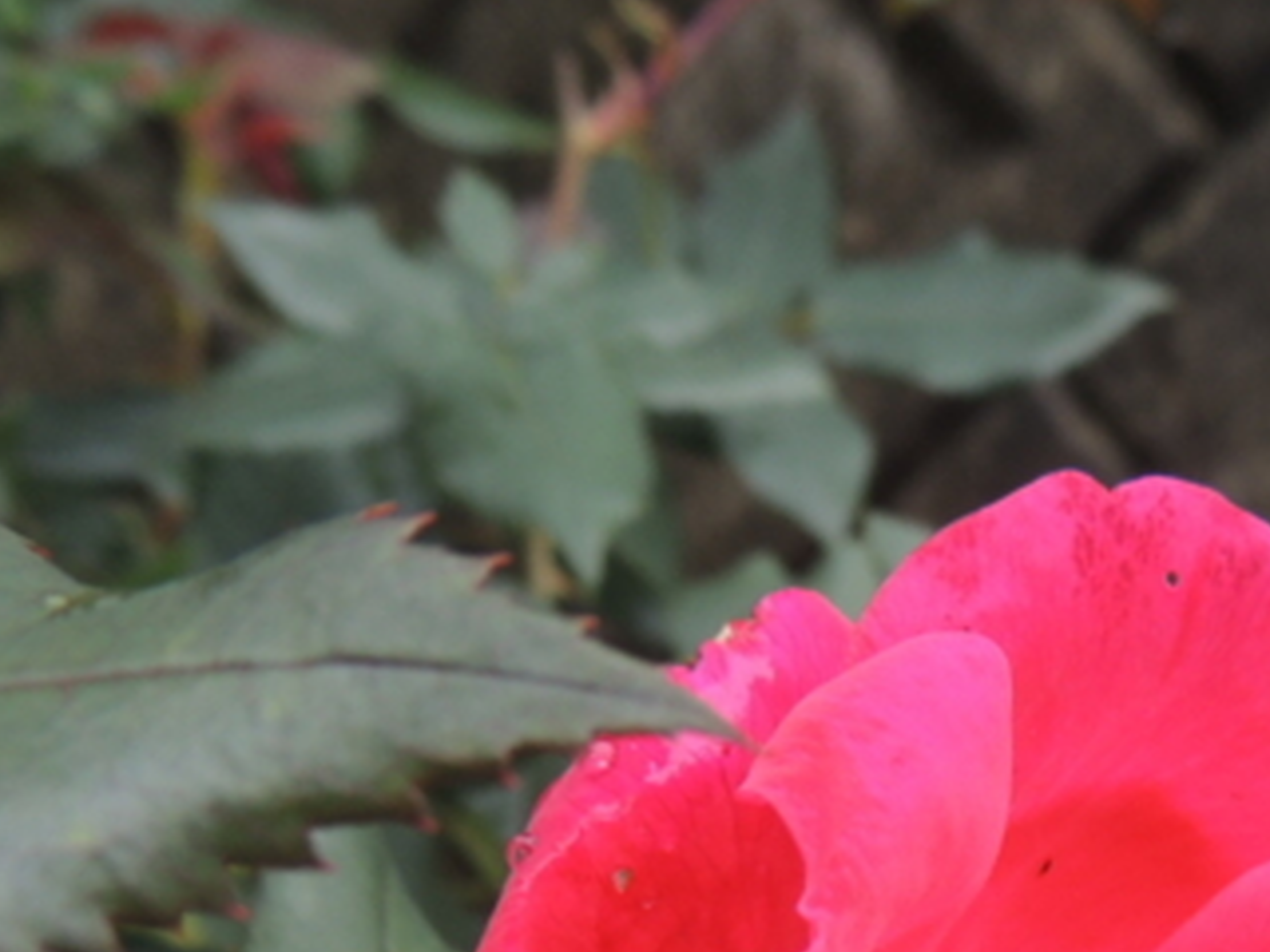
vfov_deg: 22.3
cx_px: 1024
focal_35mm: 60
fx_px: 2201
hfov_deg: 31.3
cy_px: 1182
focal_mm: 4.3
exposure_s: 1/320
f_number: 3
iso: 100
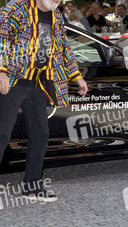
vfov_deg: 16.6
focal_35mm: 129
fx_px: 777
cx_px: 38
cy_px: 89
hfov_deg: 9.4
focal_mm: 66
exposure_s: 1/160
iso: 160
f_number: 6.3
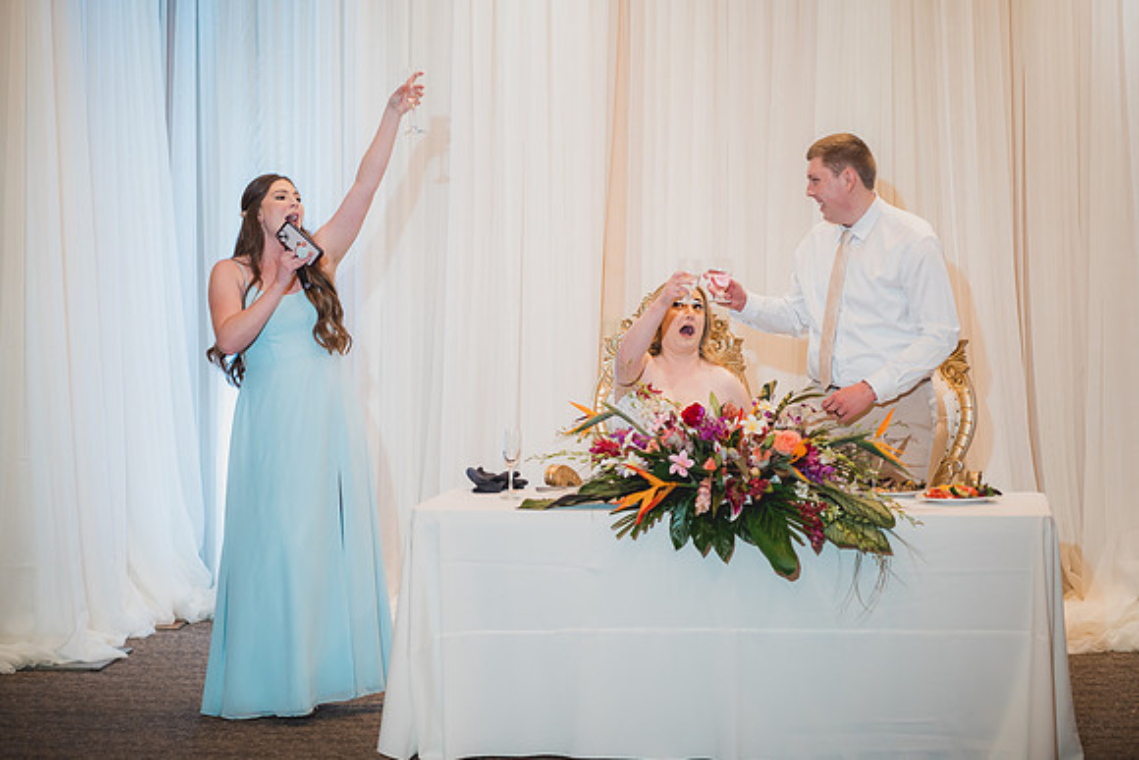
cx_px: 570
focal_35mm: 85
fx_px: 2690
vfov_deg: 16.1
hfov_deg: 23.9
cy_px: 380
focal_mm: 85
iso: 1250
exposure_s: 1/320
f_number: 2.2
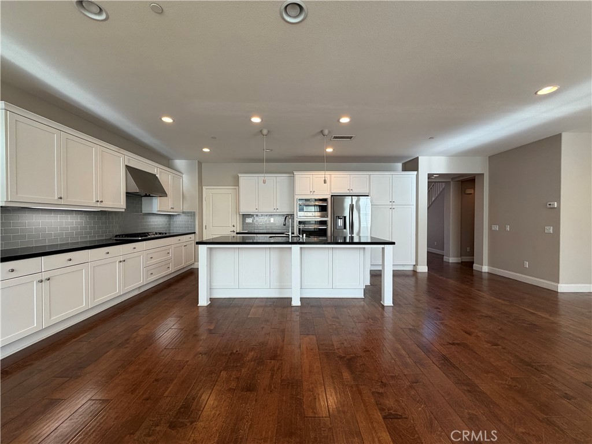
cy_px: 222
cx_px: 296
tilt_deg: -0.4
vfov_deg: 85.7
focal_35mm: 14
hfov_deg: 102.1
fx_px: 239
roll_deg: +0.3
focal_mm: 2.22
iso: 125
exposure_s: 1/120
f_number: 2.2
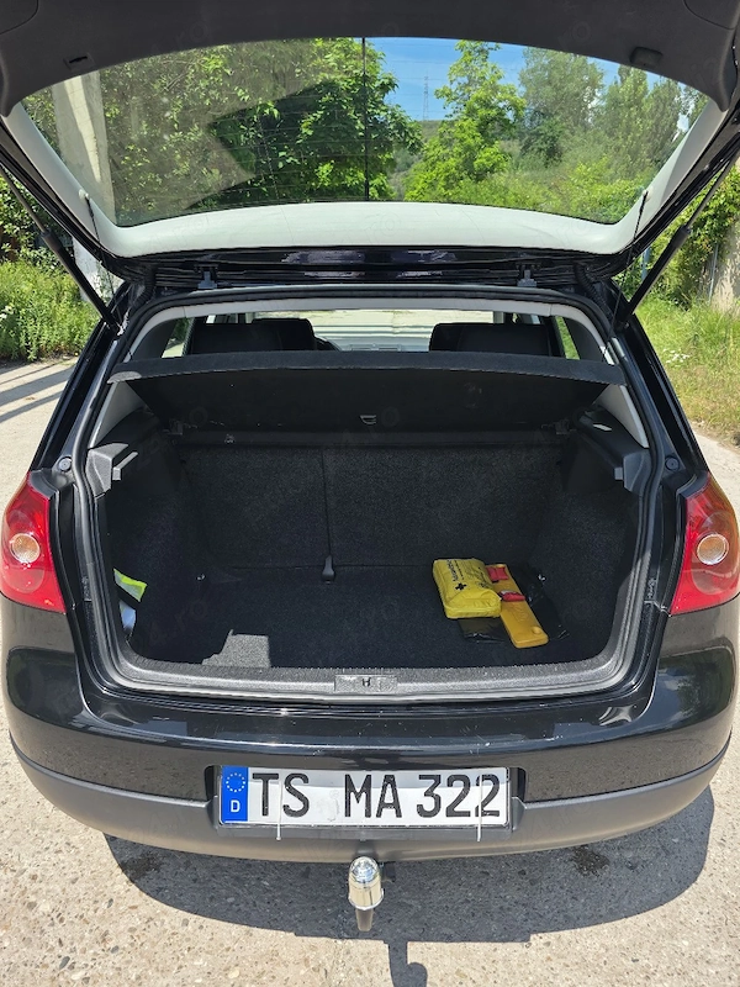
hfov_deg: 58.9
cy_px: 494
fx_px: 656
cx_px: 370
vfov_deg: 73.9
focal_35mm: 23
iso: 80
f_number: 1.7
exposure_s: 1/3333
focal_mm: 6.3
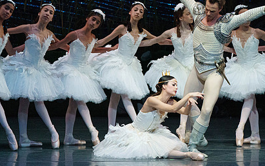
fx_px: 4161
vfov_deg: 2.3
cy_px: 63
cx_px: 137
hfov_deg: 3.6
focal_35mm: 576
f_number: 5.6
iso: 8000
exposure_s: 1/320
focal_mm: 400
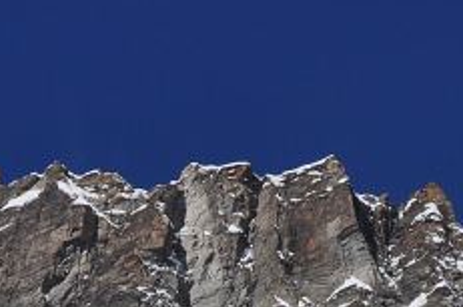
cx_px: -94
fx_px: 2916
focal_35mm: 227
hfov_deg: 9.0
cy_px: 592
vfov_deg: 5.9
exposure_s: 1/800
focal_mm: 35
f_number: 13
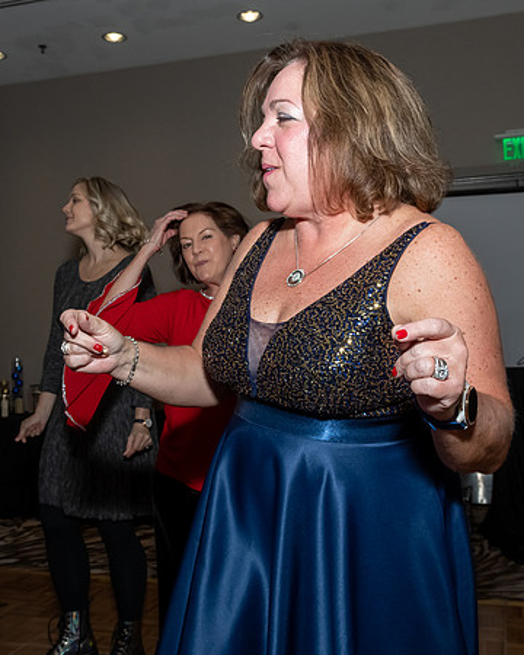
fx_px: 760
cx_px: 245
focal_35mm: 39
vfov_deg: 46.5
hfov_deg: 38.0
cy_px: 297
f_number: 6.3
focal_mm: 17
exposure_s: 1/250
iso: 500
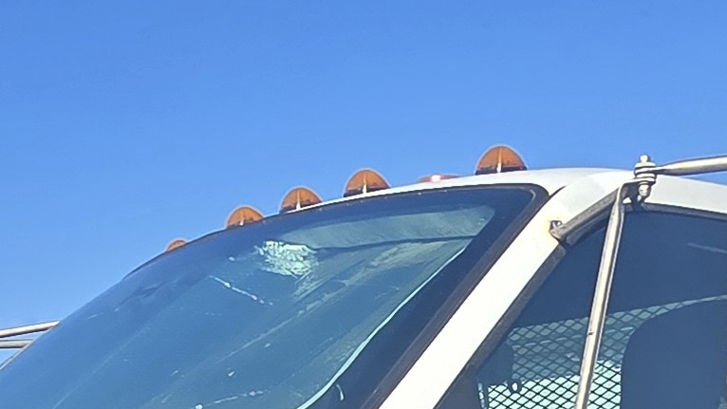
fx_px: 1427
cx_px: 410
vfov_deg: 13.9
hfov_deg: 28.6
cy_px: 803
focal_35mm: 74
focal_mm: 2.2
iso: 50
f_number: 2.2
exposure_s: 1/2210
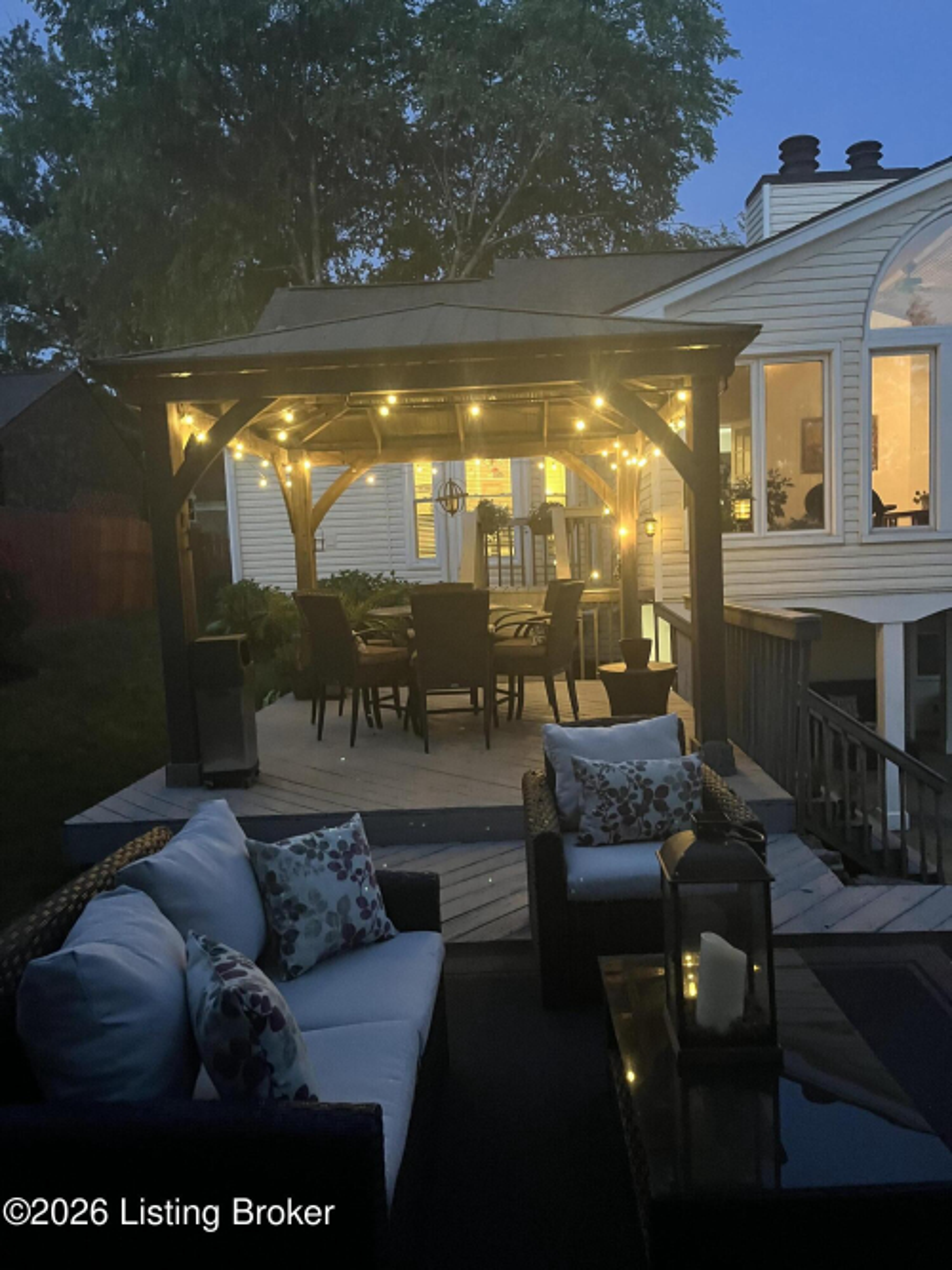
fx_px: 954
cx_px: 476
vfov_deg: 67.3
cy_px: 635
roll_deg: +2.4
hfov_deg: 53.0
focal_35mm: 26
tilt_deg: -3.9
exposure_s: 1/30
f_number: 1.6
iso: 800
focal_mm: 5.1
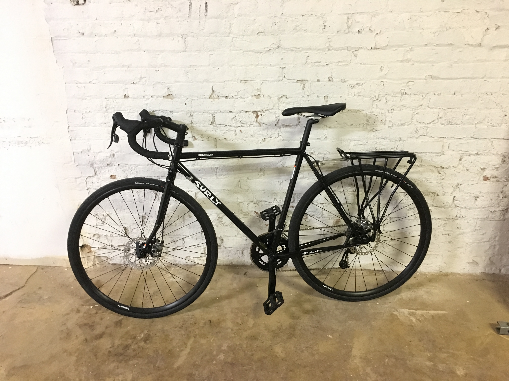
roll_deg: +1.7
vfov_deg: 48.2
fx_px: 426
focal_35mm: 29
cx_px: 254
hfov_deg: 61.7
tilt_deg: -25.2
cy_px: 190
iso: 250
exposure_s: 1/15
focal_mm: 4.15
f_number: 2.2
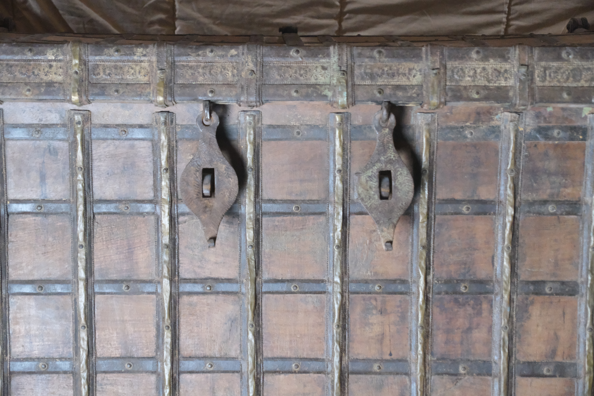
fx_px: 1056
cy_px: 198
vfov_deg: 21.2
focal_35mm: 64
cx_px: 297
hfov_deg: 31.4
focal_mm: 42.4
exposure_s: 1/30
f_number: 4.5
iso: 12800
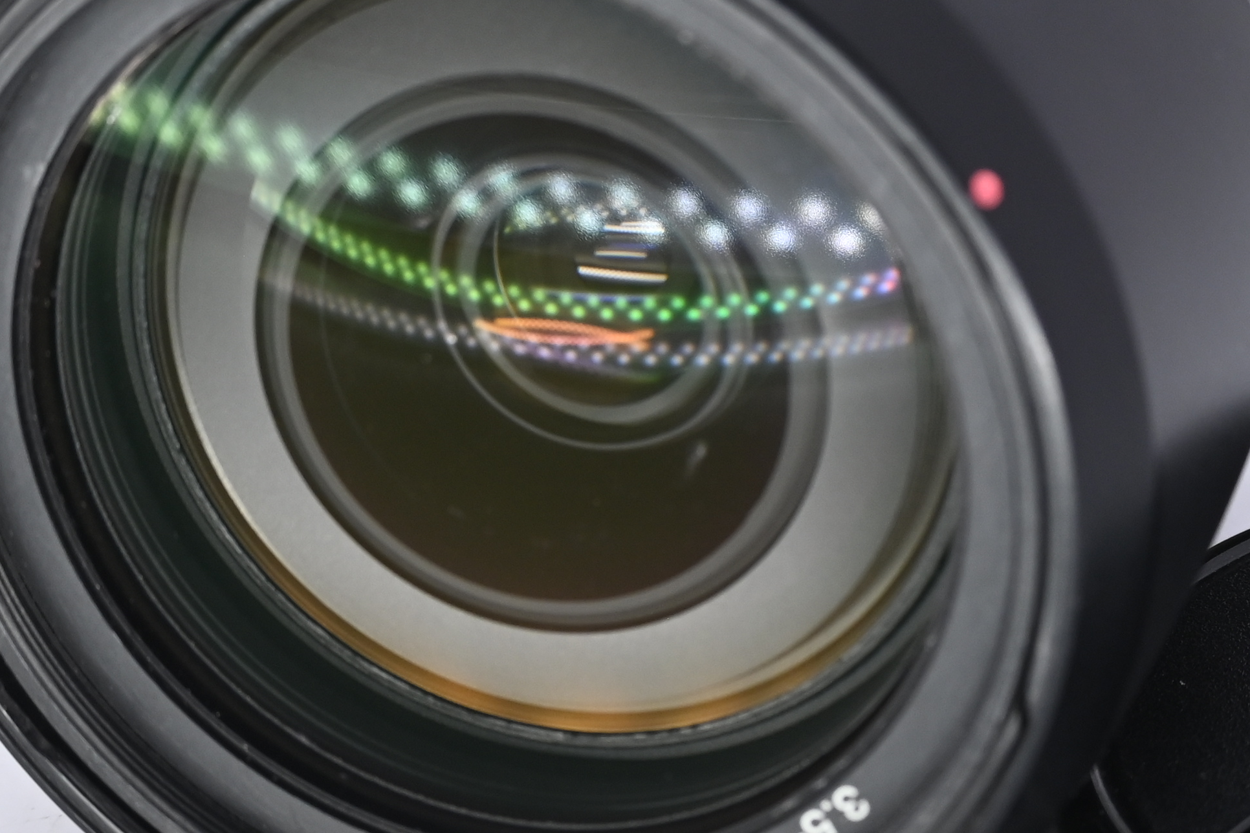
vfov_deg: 8.3
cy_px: 492
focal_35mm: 165
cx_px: 729
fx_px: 5729
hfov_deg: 12.4
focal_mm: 54
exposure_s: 1/160
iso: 500
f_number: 9
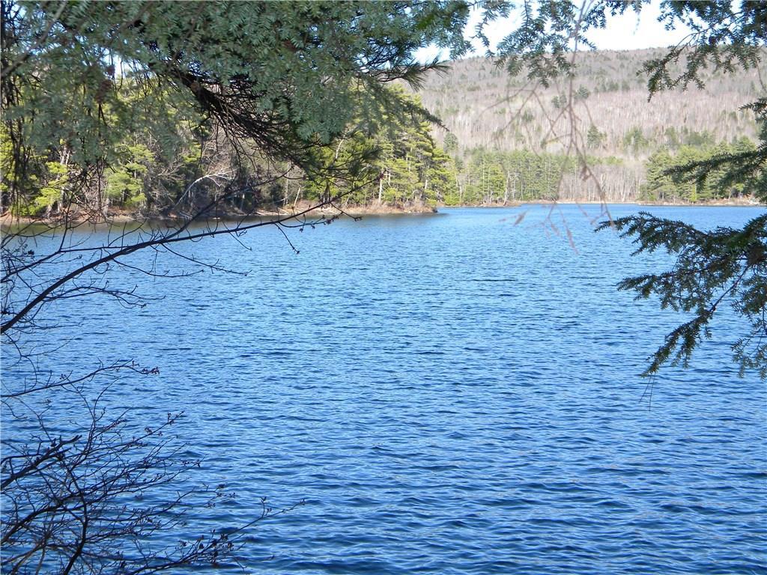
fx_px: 1241
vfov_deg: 26.1
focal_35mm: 56
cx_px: 384
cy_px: 288
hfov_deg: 34.3
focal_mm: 10.1
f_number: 4.1
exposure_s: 1/397
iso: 110
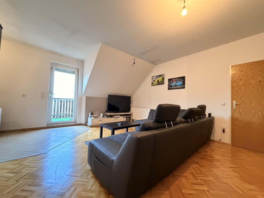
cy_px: 99
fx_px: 107
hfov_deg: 102.1
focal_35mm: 14
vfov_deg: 85.7
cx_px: 132
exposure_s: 1/33
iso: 1000
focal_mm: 2.22
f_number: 2.2
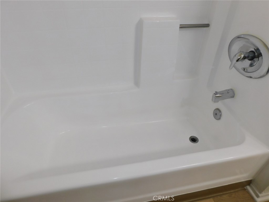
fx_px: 179
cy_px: 101
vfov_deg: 58.9
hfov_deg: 73.9
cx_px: 134
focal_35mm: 23
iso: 125
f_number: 3
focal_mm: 4
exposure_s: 1/30
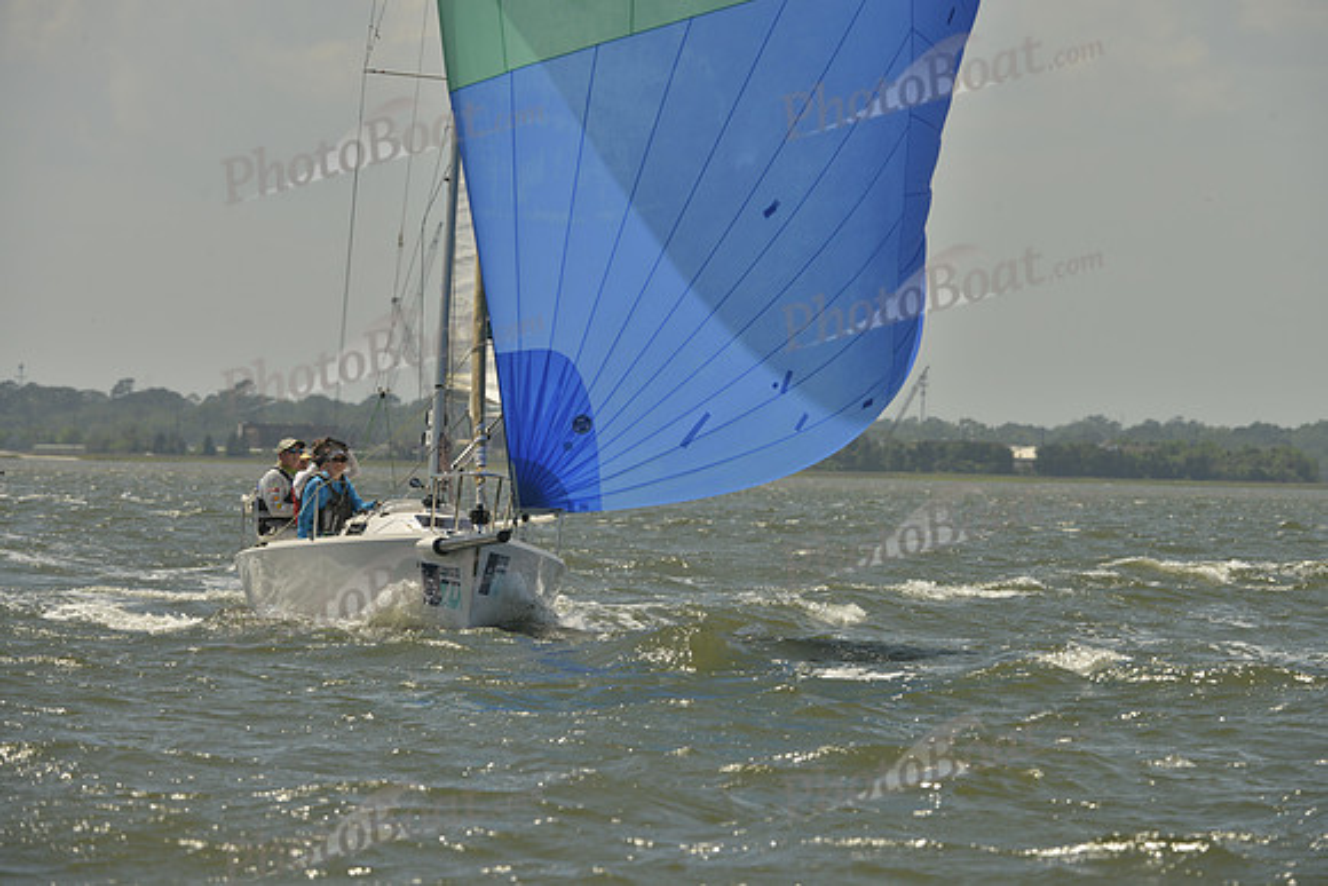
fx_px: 10700
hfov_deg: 7.1
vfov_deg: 4.7
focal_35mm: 290
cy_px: 443
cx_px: 664
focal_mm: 290
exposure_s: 1/1250
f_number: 10
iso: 280
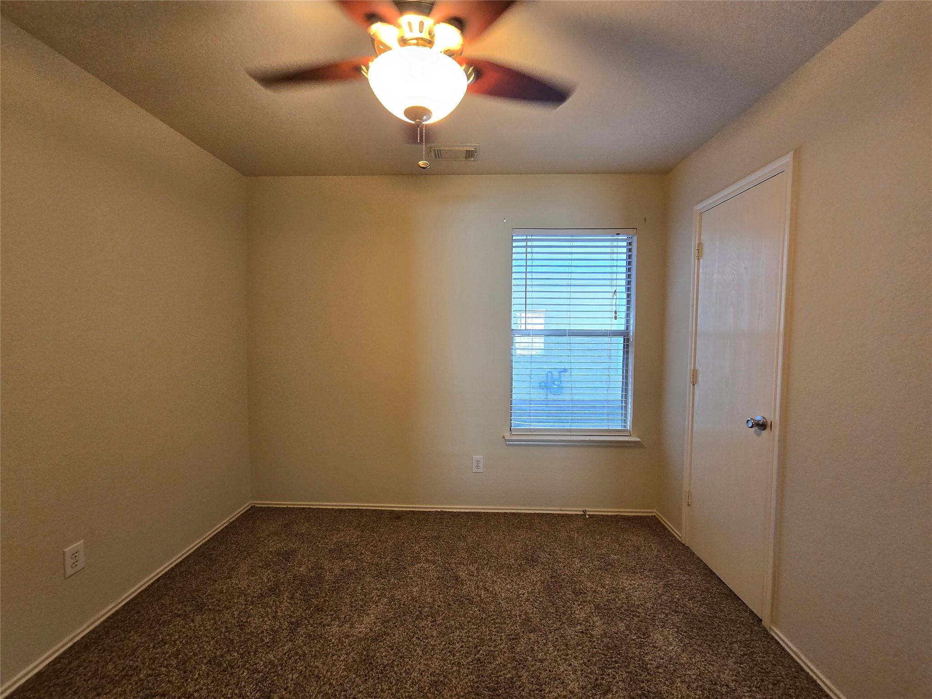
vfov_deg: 89.9
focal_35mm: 13
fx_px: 350
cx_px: 466
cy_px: 350
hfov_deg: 106.2
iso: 200
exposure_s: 1/60
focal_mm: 2.2
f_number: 2.2
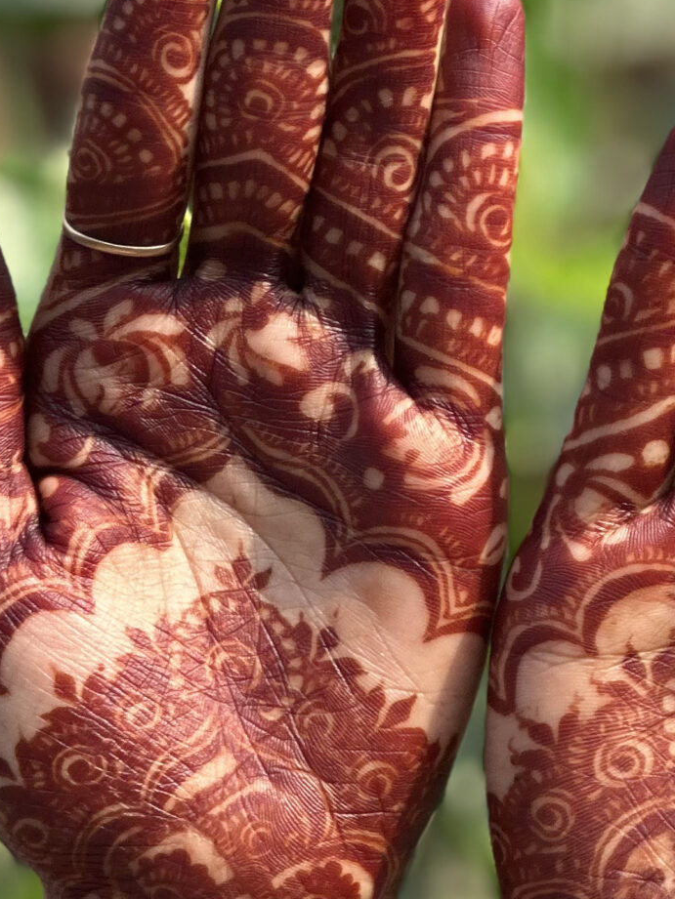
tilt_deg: +1.2
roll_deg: +3.3
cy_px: 501
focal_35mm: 214
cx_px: 394
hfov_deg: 6.9
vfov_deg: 9.2
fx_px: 5563
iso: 25
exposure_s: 1/121
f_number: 2.8
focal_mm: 9
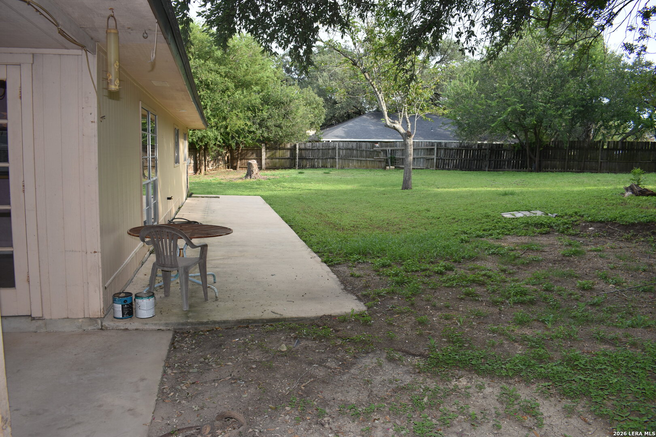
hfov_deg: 67.4
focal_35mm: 27
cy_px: 218
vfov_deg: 47.9
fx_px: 492
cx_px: 328
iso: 100
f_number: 5.6
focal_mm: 18
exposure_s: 1/160
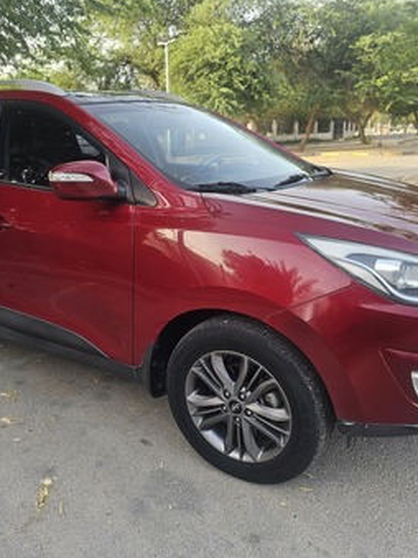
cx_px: 175
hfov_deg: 45.3
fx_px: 499
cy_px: 277
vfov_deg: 58.4
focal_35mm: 31
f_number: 1.7
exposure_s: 1/100
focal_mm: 6.3
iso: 20
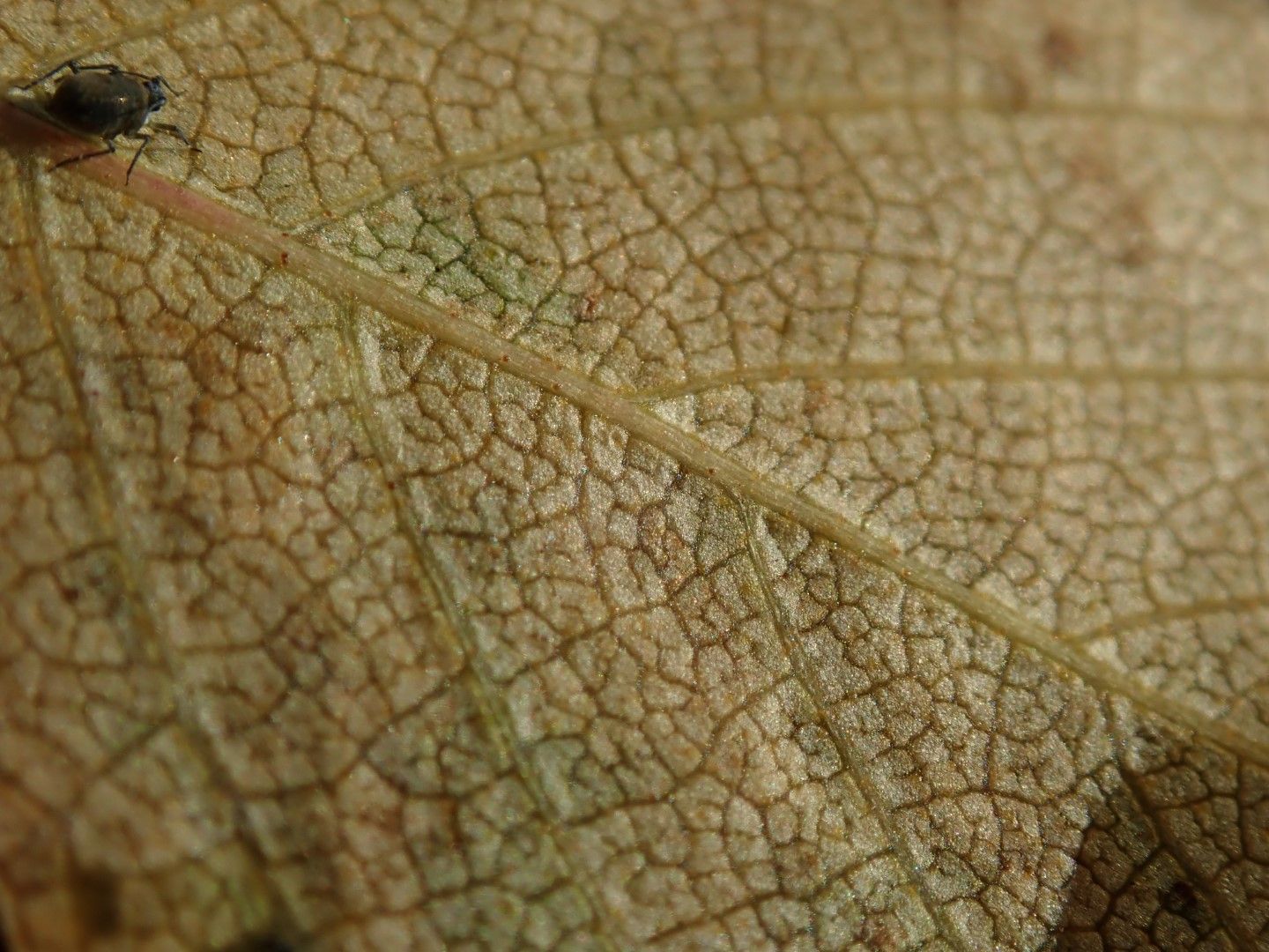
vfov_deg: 14.8
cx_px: 634
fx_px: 3666
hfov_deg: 19.6
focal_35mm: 100
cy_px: 476
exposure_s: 1/500
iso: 100
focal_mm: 18
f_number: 6.3
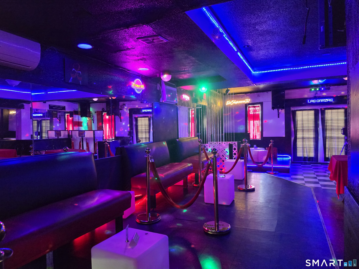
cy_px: 134
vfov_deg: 58.9
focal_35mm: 23
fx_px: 239
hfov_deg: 73.9
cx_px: 180
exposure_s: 1/120
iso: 1600
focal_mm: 6.5
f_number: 1.4
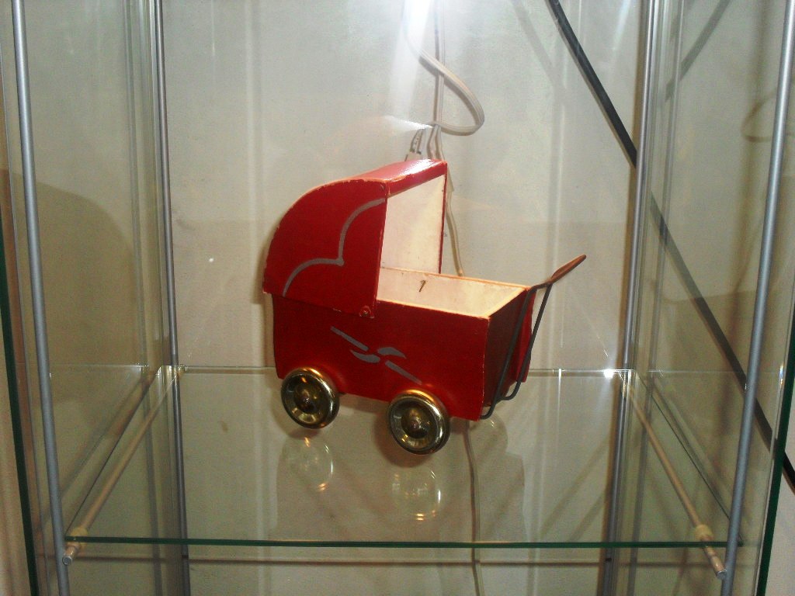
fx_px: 1125
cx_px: 398
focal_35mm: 49
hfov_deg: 38.9
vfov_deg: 29.7
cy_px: 298
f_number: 3.9
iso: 200
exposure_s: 1/45
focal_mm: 8.7
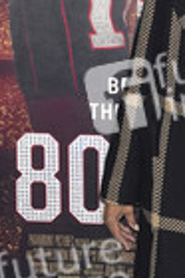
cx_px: 246
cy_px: 187
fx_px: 1105
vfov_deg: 14.3
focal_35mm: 143
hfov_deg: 9.4
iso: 400
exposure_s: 1/250
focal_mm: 50
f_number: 6.3
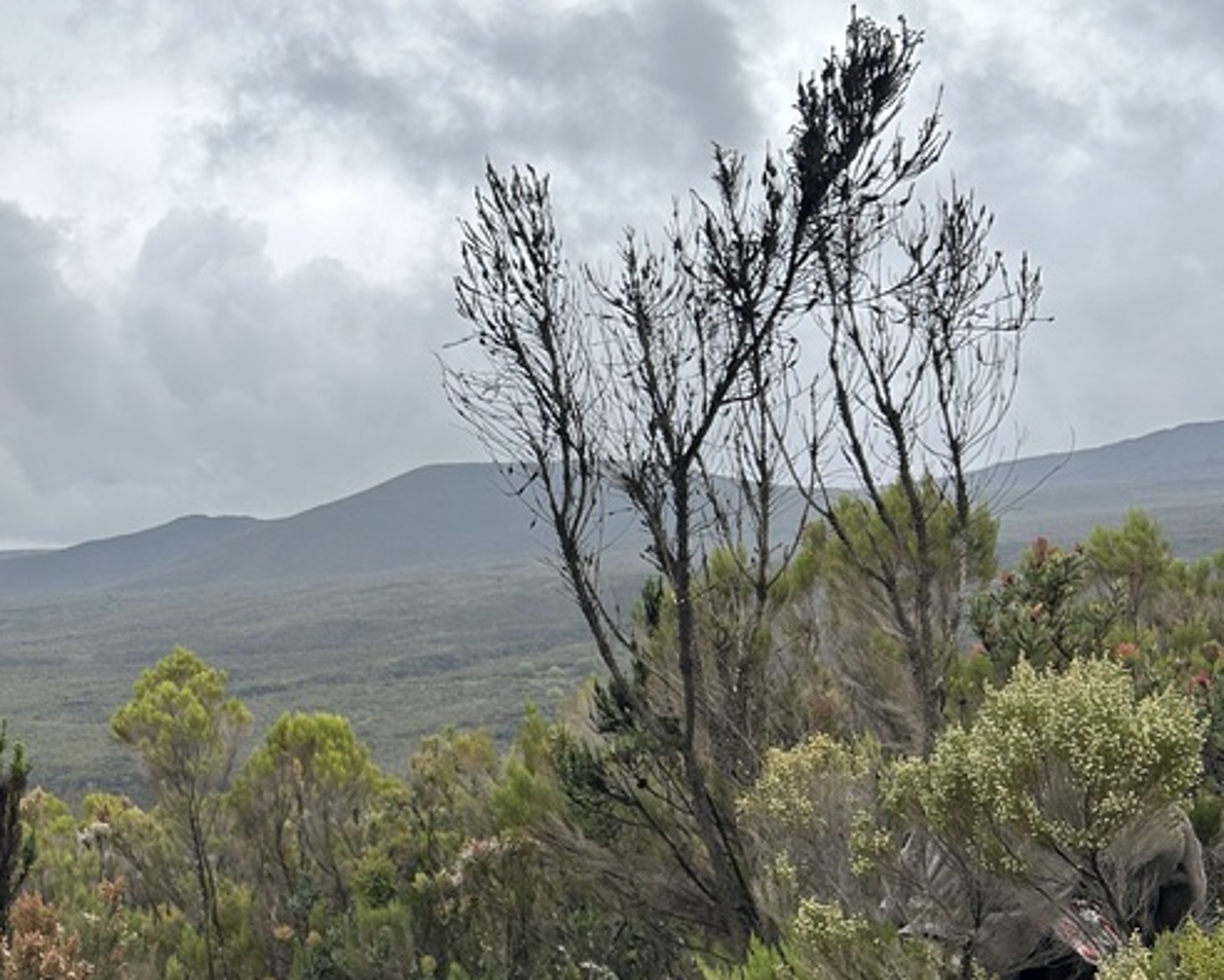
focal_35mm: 52
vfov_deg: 29.0
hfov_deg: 34.2
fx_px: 1884
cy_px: 622
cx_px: 144
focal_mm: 5.7
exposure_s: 1/3257
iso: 50
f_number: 1.5
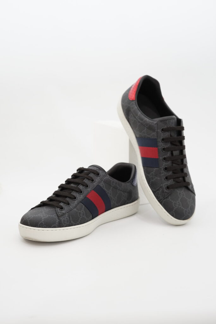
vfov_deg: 39.6
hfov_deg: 27.0
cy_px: 162
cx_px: 108
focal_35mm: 50
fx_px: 450
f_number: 6.3
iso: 640
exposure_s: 1/10
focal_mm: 50
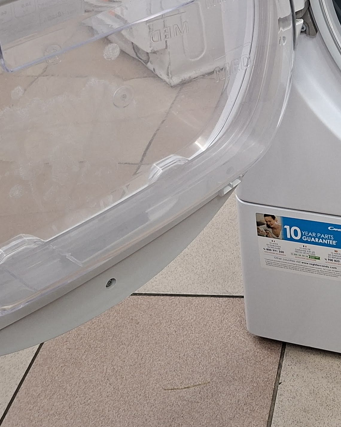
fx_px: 795
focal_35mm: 63
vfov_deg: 28.2
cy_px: 1
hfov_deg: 22.9
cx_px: 369
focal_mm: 5.54
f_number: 1.8
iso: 200
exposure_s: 1/50
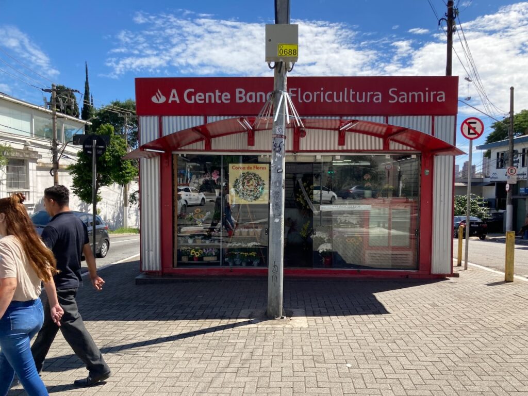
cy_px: 198
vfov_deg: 49.7
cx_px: 264
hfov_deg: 63.4
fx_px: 427
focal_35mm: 28
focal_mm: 3.99
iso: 20
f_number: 1.8
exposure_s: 1/1453
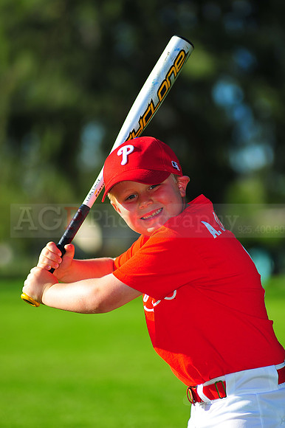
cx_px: 142
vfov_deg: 11.4
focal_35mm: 180
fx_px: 2140
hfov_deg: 7.6
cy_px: 214
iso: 200
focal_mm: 180
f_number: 4
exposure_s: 1/1250
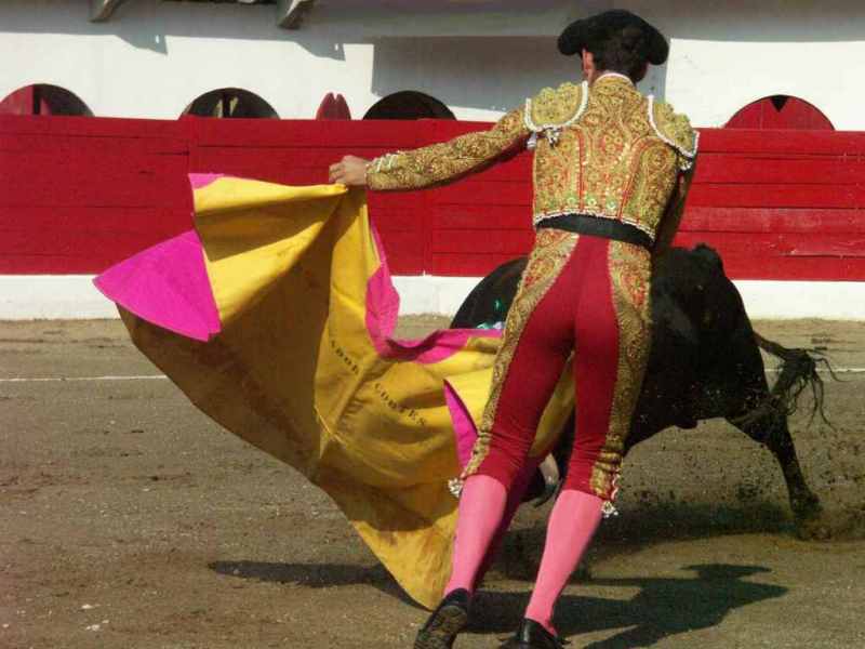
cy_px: 324
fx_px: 4973
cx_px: 432
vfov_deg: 7.5
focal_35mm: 199
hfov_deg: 9.9
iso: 400
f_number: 5
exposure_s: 1/4000
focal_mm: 50.48
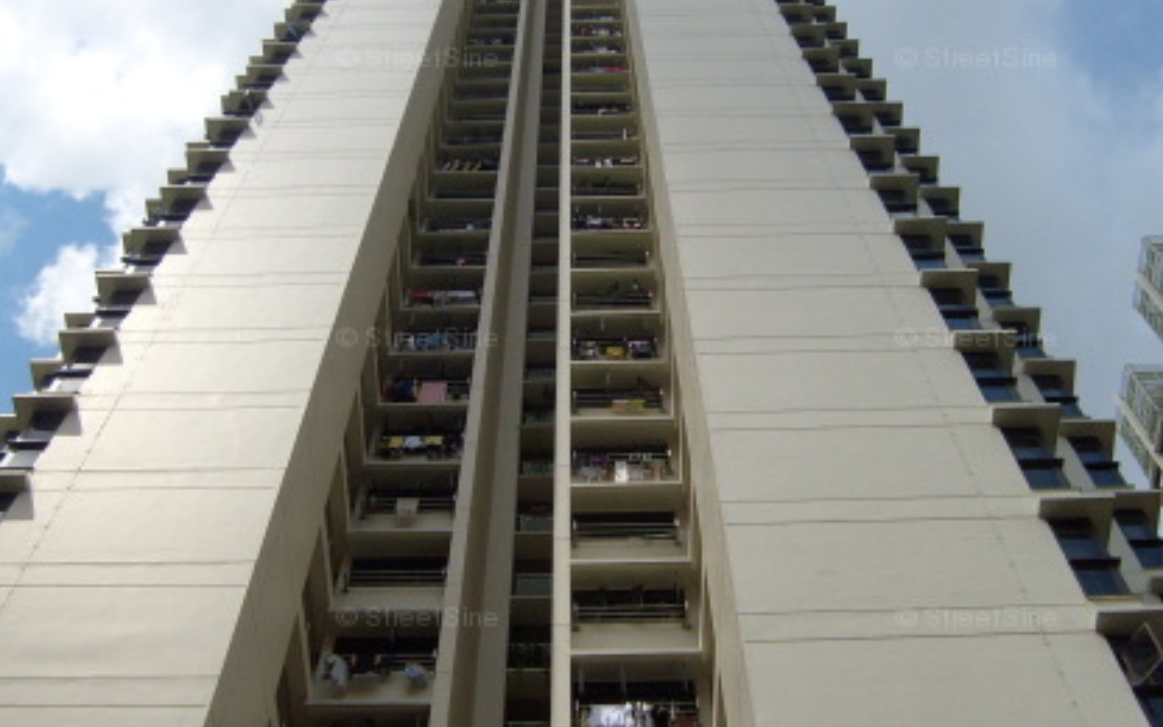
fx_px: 1553
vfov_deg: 26.3
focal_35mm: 49
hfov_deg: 41.0
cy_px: 341
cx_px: 545
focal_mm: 5.8
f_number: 7.1
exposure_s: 1/500
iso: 80
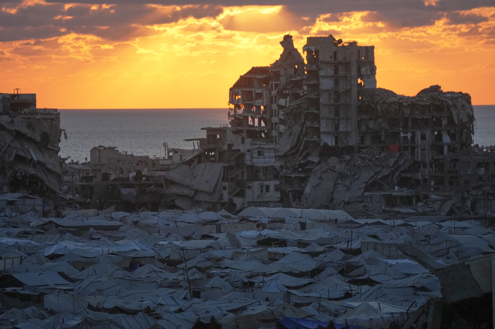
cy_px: 164
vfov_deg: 5.4
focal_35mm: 256
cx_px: 248
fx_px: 3519
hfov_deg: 8.0
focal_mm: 256
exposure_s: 1/2500
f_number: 5.6
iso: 800
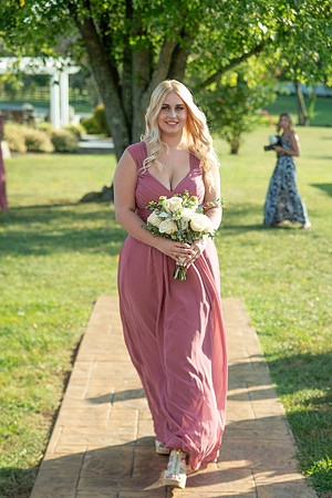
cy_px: 249
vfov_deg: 22.1
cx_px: 166
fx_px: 1273
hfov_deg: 14.9
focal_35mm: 92
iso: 100
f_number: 4
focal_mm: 92
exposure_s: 1/640
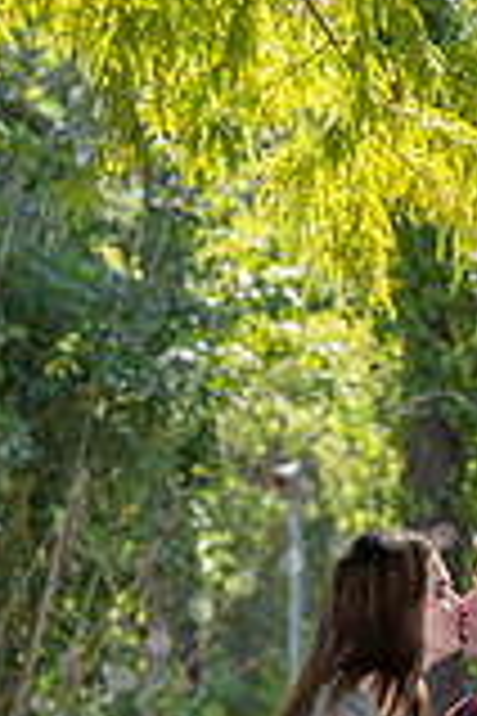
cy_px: 941
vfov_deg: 6.0
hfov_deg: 4.0
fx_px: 6757
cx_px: 436
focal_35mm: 340
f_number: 5.6
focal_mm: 120
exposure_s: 1/200
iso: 500
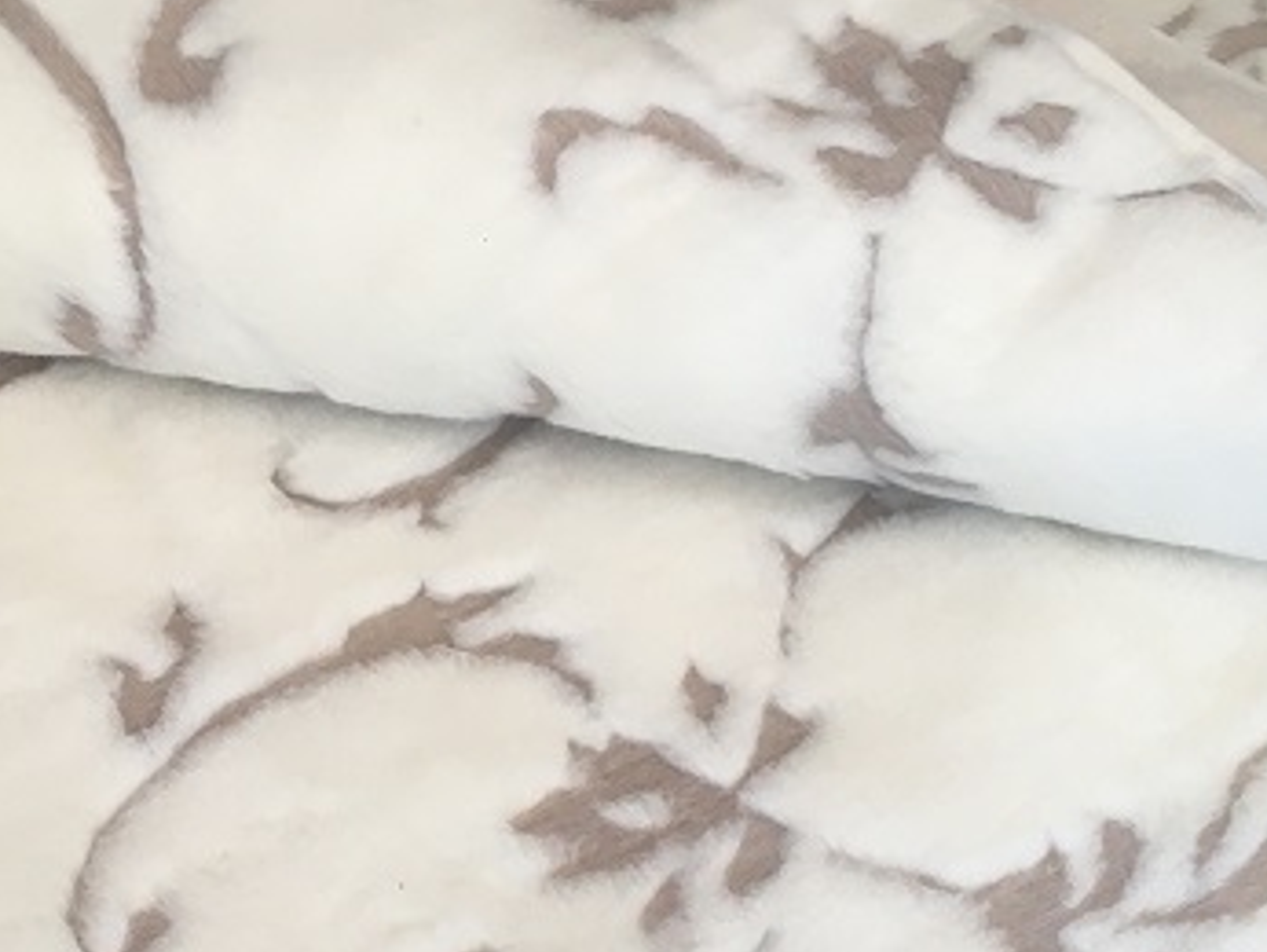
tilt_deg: -50.2
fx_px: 2454
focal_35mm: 67
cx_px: 436
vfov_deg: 21.9
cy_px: 557
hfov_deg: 28.8
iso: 32
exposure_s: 1/33
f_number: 2.2
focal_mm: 4.15
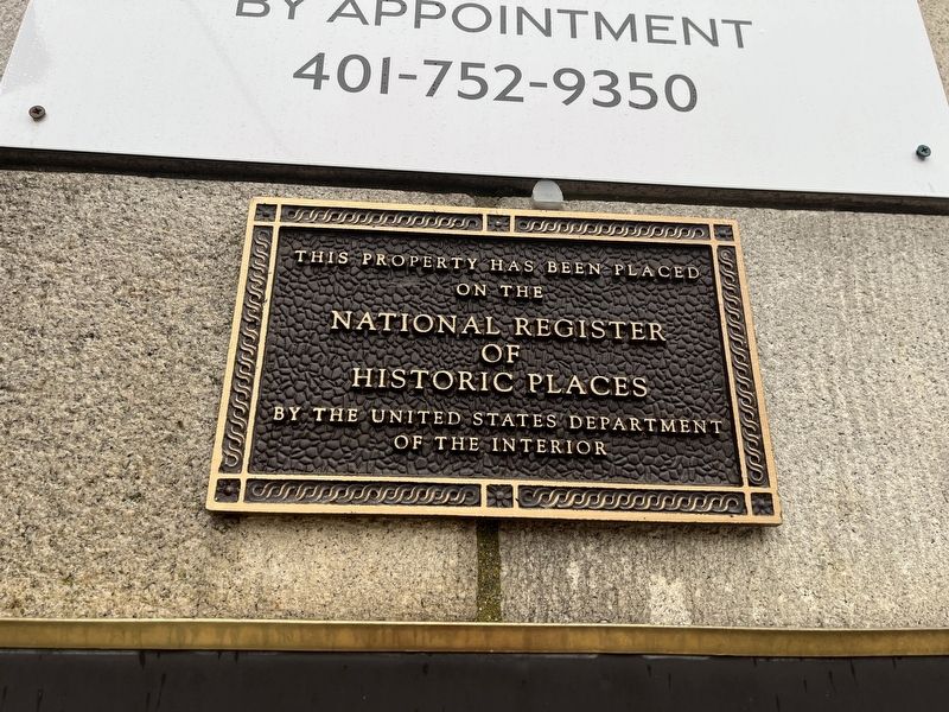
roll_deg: -1.9
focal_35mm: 26
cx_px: 474
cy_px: 356
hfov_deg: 67.3
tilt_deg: +19.0
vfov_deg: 53.1
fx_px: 713
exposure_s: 1/207
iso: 40
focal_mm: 5.1
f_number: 1.6
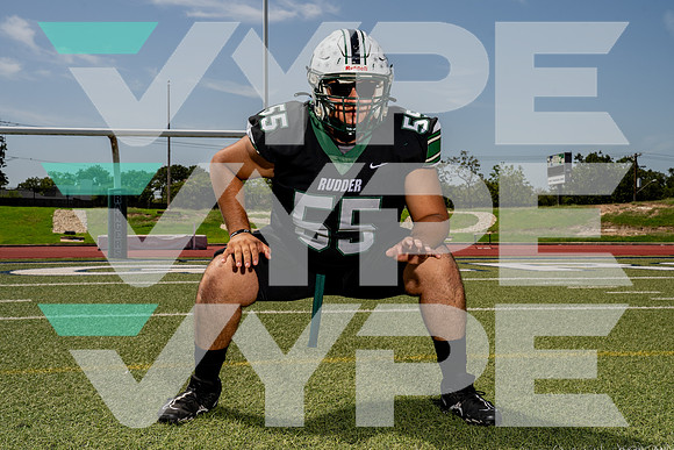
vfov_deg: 29.2
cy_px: 223
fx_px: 864
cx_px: 333
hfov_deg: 42.6
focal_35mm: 46
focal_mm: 43
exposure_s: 1/250
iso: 100
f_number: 11
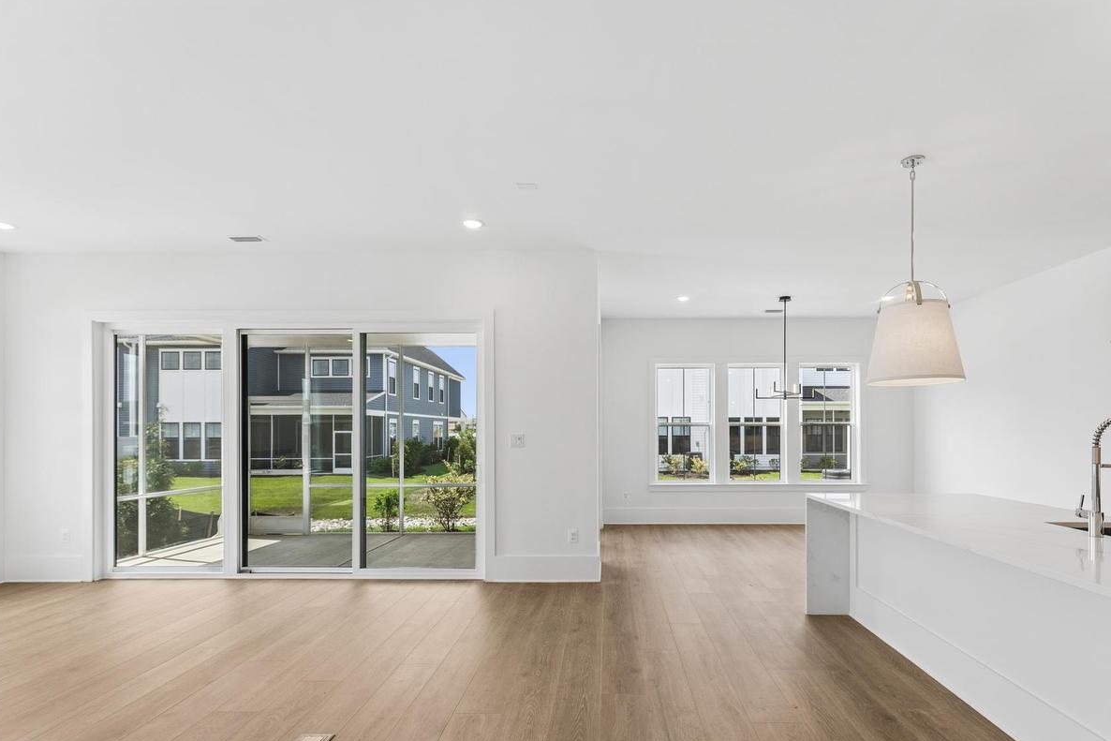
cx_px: 601
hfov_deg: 93.1
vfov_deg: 70.0
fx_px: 525
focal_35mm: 17
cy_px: 429
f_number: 7.1
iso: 640
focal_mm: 14
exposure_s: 1/320
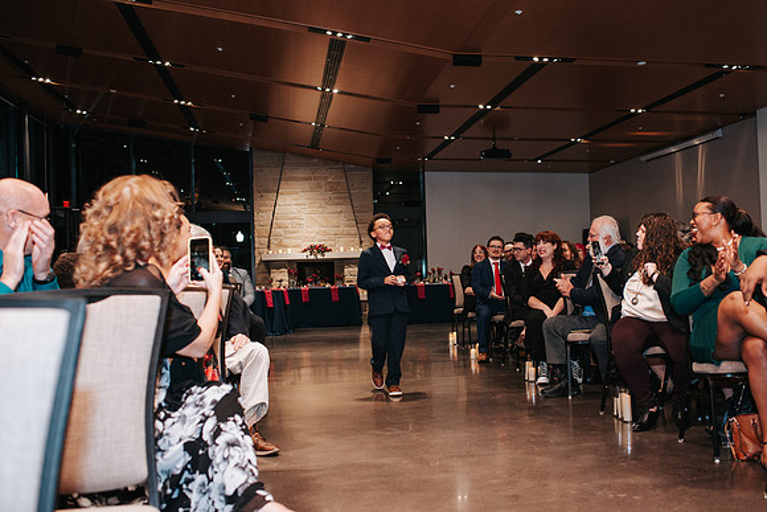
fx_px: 817
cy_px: 256
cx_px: 412
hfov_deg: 50.2
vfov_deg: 34.8
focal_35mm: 38
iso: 1000
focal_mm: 35
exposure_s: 1/200
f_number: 2.8
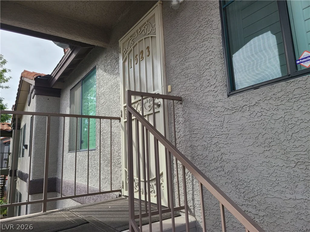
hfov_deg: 67.3
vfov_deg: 53.1
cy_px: 116
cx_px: 155
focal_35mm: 26
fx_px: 233
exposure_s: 1/955
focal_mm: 5.4
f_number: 1.8
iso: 40
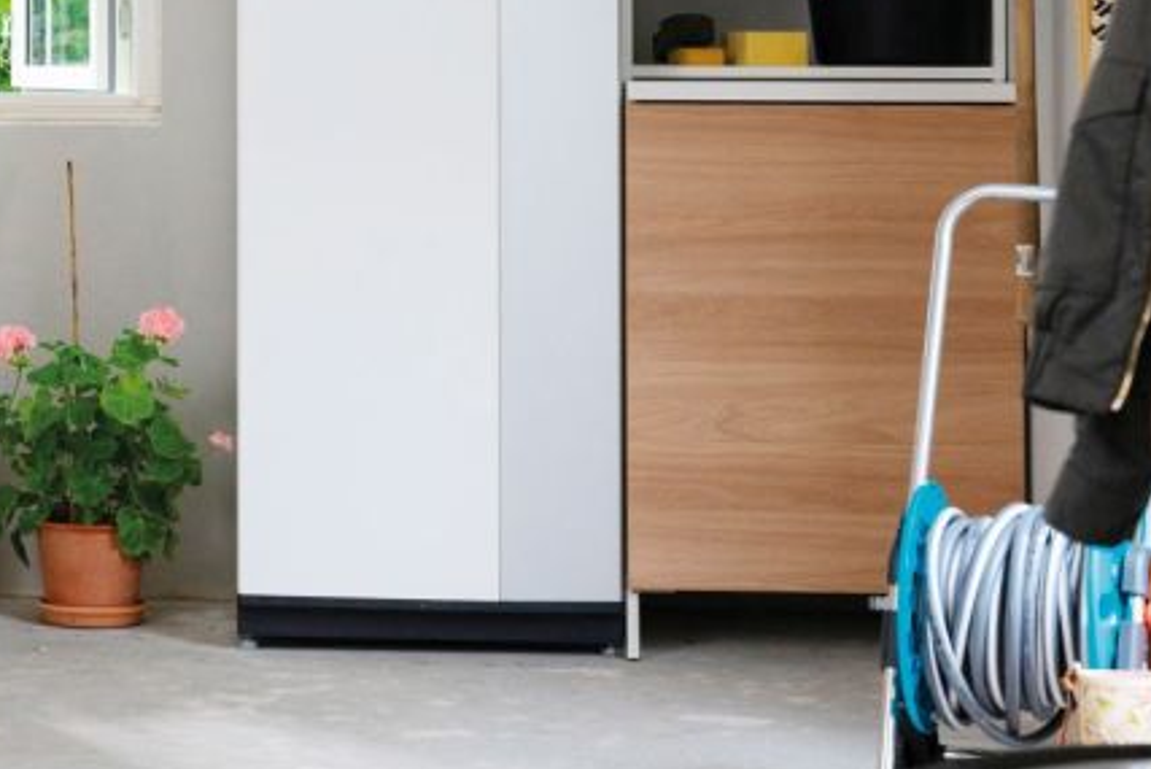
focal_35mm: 128
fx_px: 4100
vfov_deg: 10.6
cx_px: 11
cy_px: 69
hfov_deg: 15.7
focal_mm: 53.5
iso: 1250
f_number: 4.5
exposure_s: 1/250
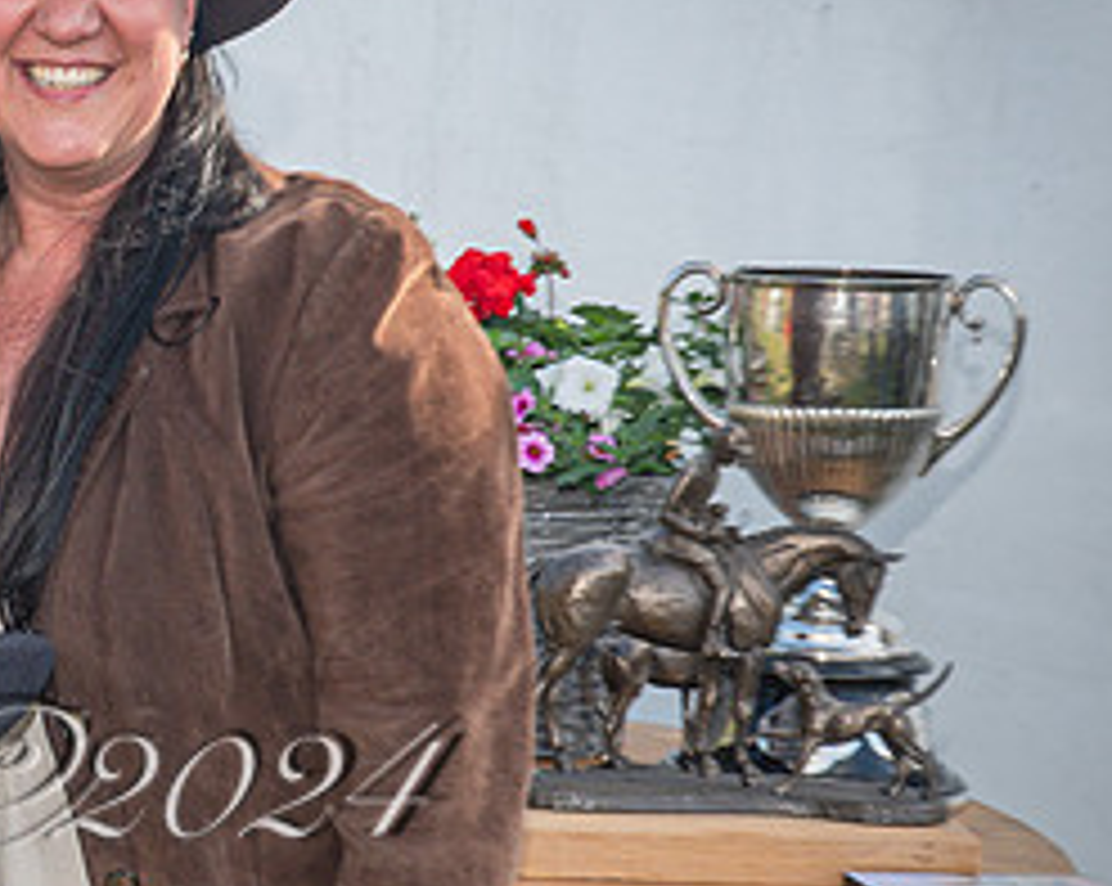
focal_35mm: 131
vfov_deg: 11.7
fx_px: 4306
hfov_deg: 14.4
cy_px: 625
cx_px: -59
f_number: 9
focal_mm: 34
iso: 200
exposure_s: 1/60
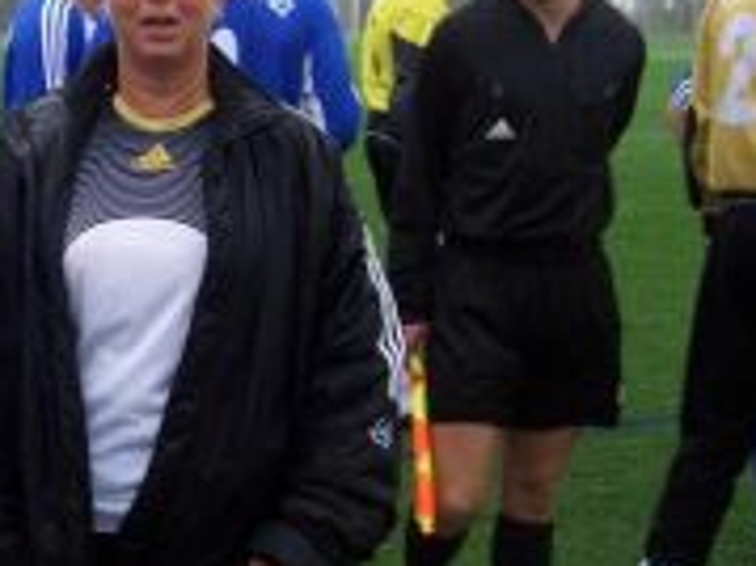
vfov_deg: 16.9
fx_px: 1899
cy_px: 135
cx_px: 63
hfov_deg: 22.0
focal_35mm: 87
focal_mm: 8
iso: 100
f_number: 3.4
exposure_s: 1/125
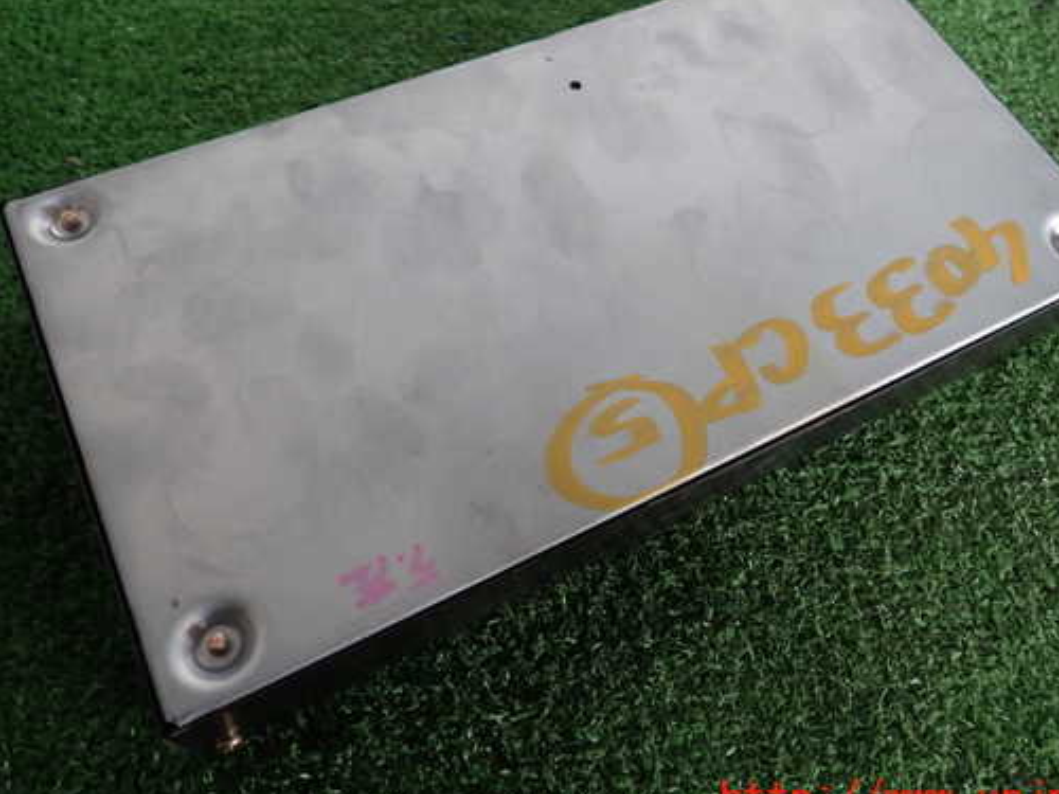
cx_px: 563
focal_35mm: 30
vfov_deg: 46.7
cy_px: 351
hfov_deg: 59.9
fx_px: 918
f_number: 2
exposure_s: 1/50
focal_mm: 4.5
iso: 200
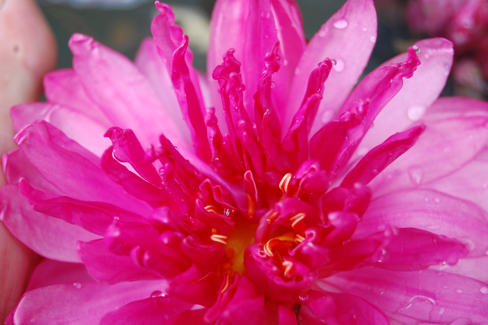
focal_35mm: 82
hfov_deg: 24.6
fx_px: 1117
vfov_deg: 16.5
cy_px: 162
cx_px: 244
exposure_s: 1/125
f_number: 5.6
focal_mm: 55
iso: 320
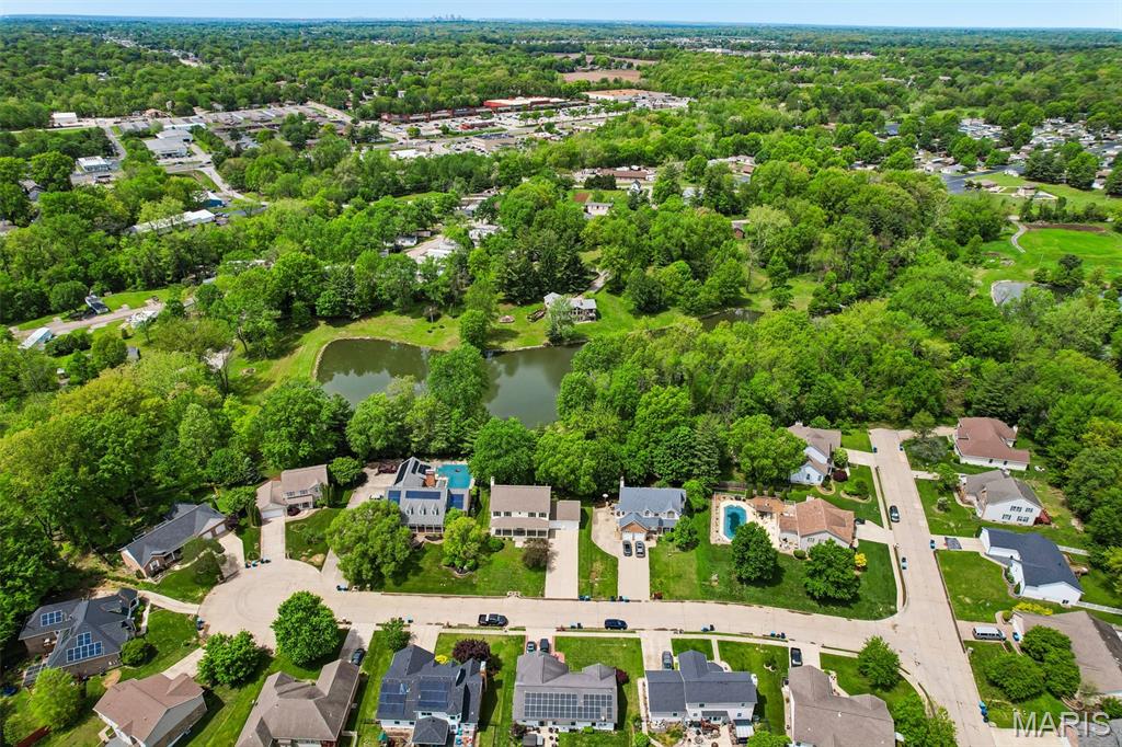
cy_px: 374
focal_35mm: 22
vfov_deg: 57.2
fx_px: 685
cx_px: 561
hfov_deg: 78.6
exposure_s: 1/2500
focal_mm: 8.4
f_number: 2.8
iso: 100
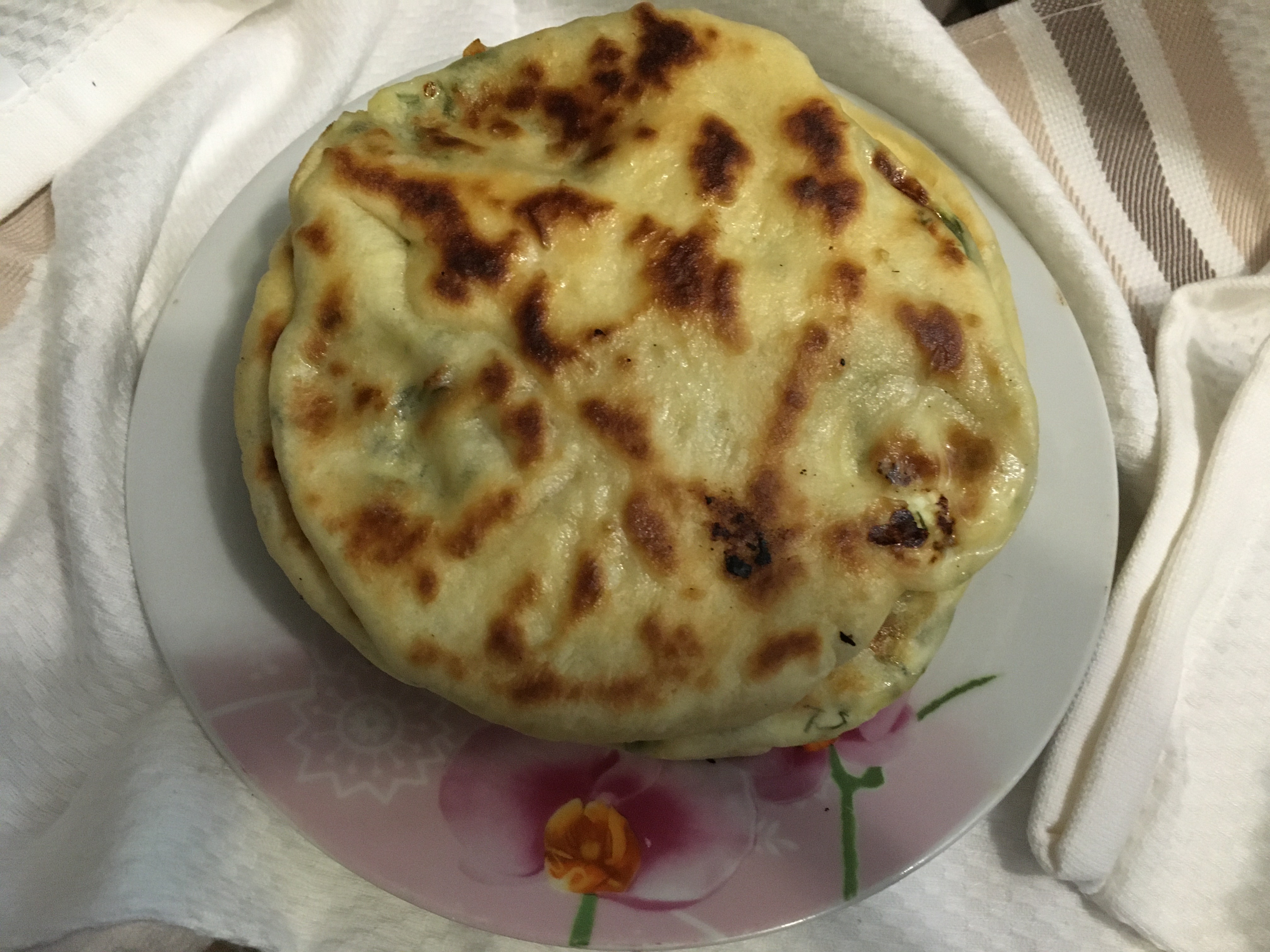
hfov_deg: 61.7
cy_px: 476
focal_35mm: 29
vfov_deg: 48.2
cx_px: 635
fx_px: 1064
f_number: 2.2
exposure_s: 1/17
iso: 250
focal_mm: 4.15
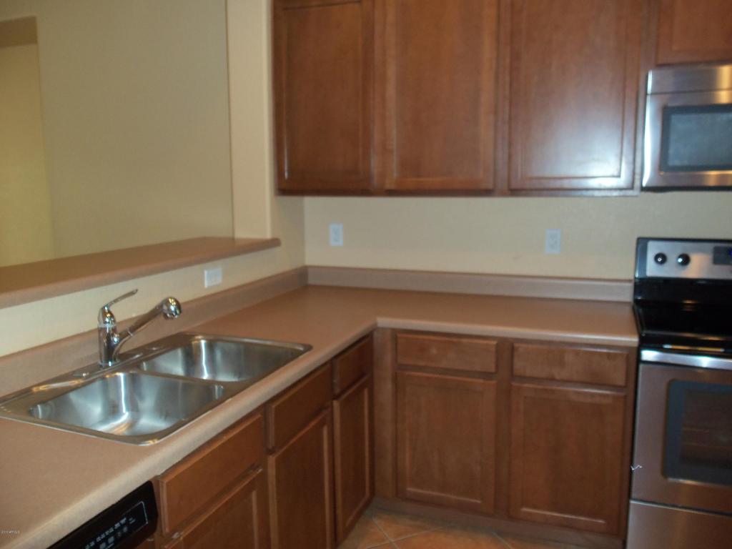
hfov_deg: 61.7
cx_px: 366
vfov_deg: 48.2
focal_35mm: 29
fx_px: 613
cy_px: 274
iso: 100
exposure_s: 1/30
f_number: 3.4
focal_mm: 5.2
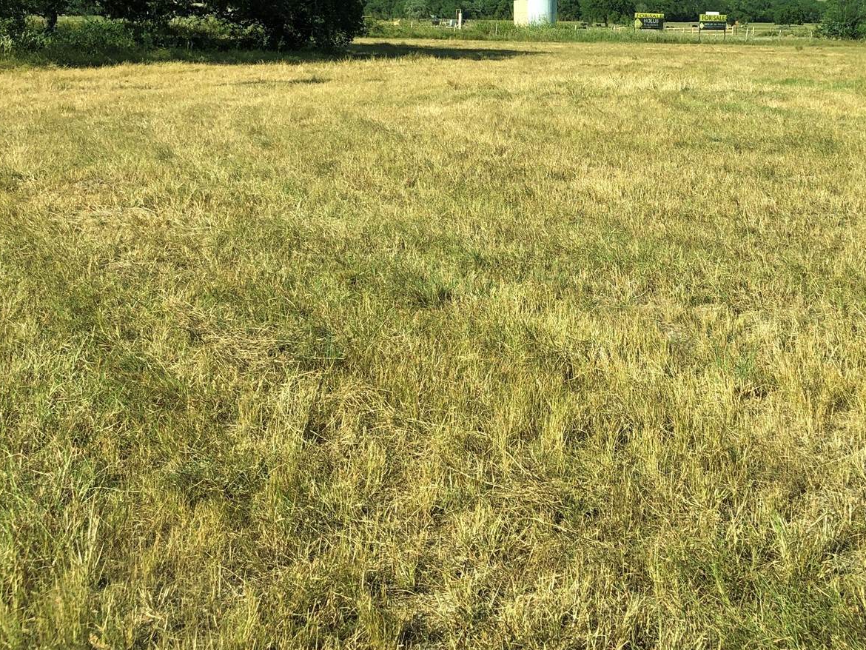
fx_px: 1226
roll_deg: -0.6
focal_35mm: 49
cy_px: 95
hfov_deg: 38.3
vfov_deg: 28.8
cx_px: 608
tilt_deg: -4.0
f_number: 1.8
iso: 20
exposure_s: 1/1946
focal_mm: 3.99
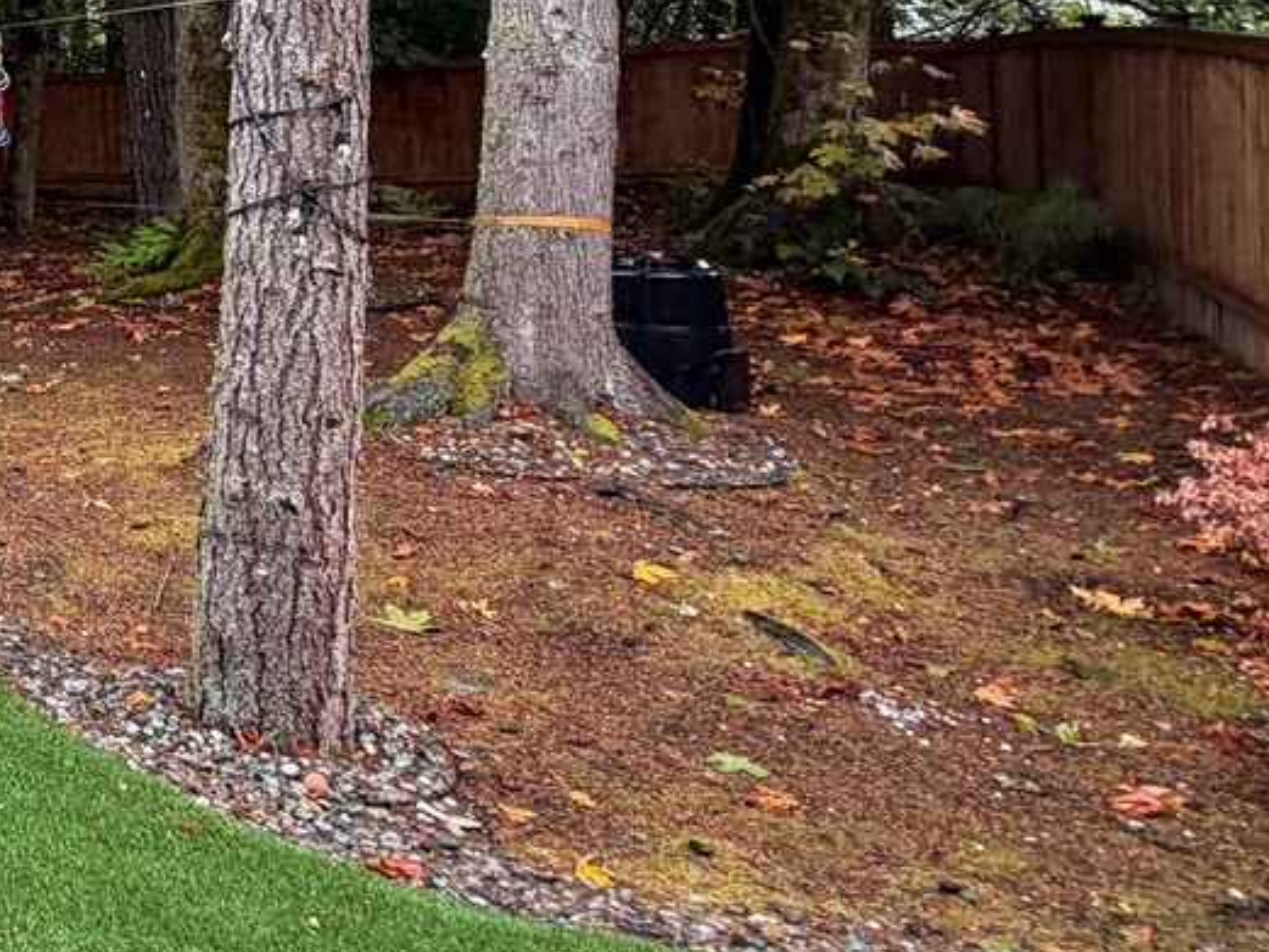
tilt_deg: +0.8
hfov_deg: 30.4
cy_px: 90
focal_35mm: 43
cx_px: -519
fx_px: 1577
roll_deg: +1.2
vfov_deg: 31.9
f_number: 2.2
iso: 64
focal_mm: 2.22
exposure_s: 1/121
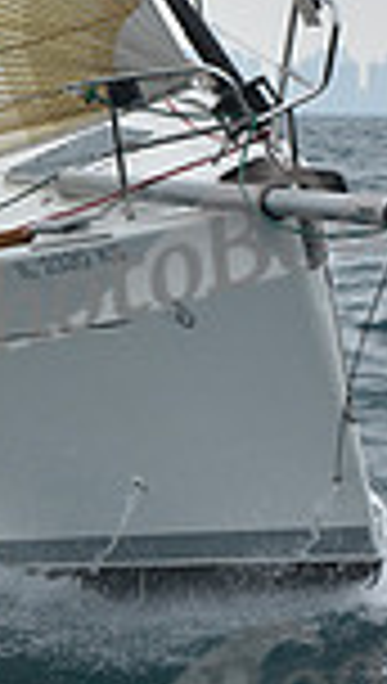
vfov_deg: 7.7
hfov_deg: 4.3
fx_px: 5067
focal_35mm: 279
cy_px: 83
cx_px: -310
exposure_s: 1/800
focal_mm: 70
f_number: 7.1
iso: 250
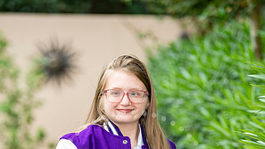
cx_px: 132
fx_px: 1841
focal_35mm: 262
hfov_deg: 8.2
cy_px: 193
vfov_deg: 4.6
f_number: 6.3
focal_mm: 165
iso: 320
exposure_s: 1/125
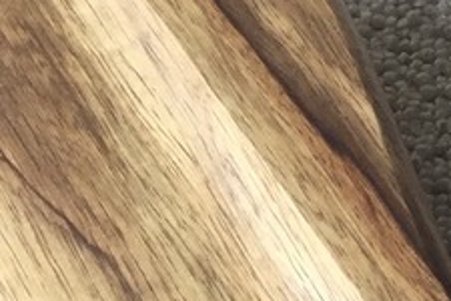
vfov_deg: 6.5
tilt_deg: -66.0
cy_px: 1067
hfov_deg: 10.8
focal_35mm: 183
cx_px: 673
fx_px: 2292
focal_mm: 4.15
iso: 40
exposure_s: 1/60
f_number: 2.2
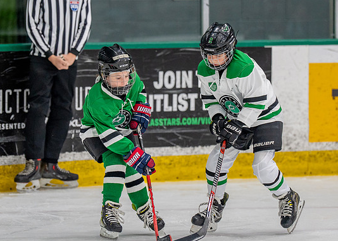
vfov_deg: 4.9
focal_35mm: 292
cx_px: 141
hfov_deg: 6.9
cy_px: 116
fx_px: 2802
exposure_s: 1/1600
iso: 1000
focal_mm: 159
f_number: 2.8
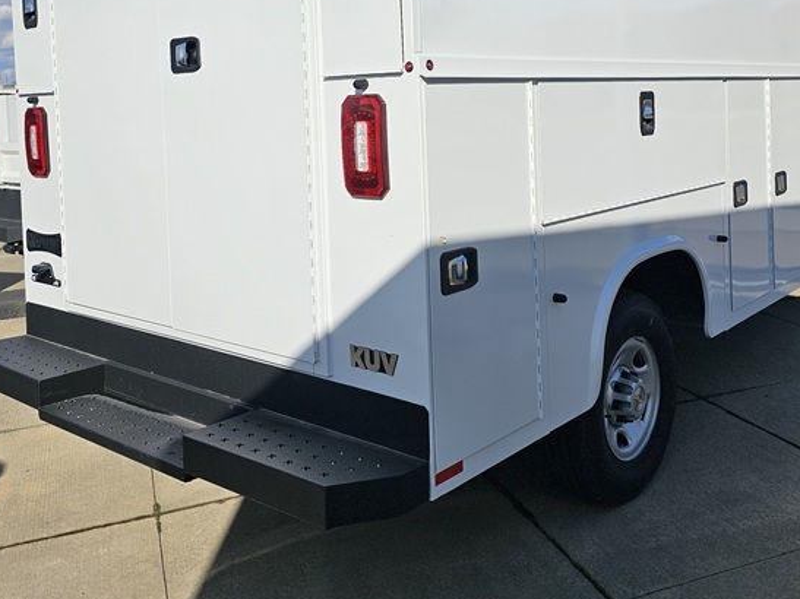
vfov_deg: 37.8
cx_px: 417
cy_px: 156
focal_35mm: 37
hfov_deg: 50.1
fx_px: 855
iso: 10
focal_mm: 6.3
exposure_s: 1/1978
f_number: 1.7
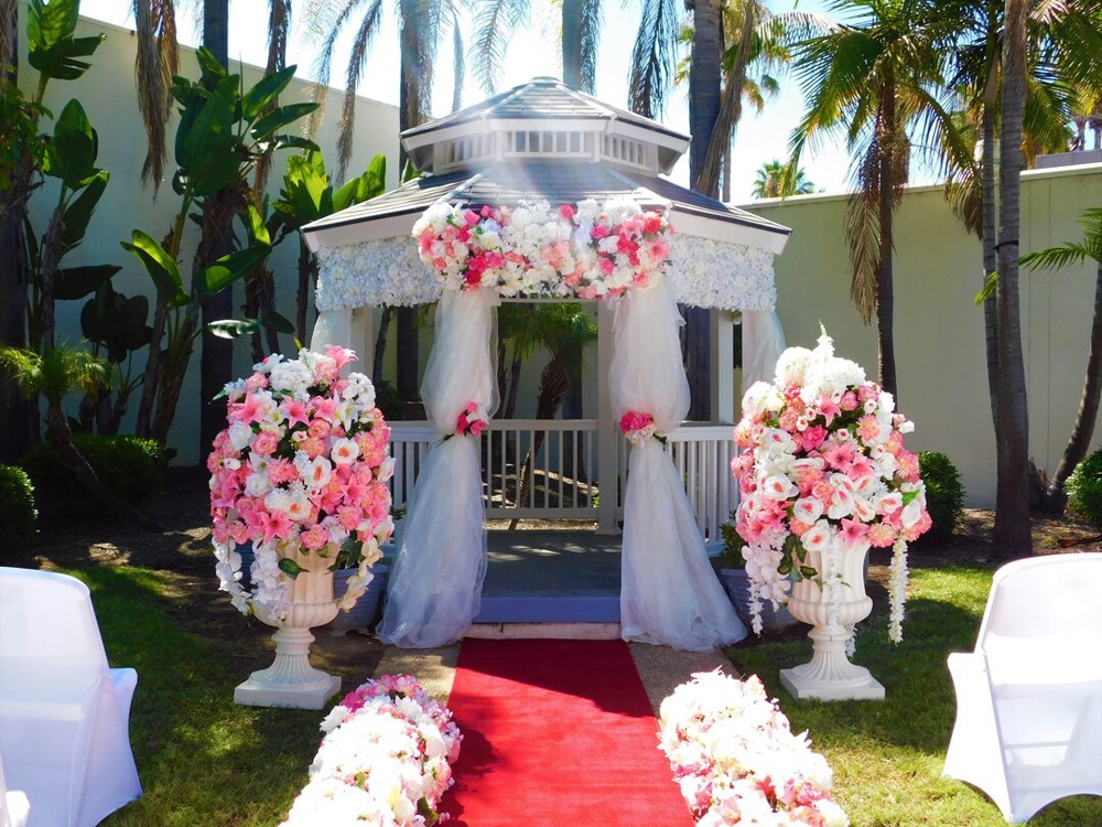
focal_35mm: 36
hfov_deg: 51.4
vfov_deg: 39.7
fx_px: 1146
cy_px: 414
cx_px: 551
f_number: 3.5
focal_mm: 6.3
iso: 125
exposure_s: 1/500
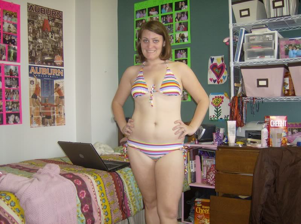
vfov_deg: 39.5
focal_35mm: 36
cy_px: 112
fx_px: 312
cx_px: 150
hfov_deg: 51.5
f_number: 2.8
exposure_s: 1/60
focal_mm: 6
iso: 200
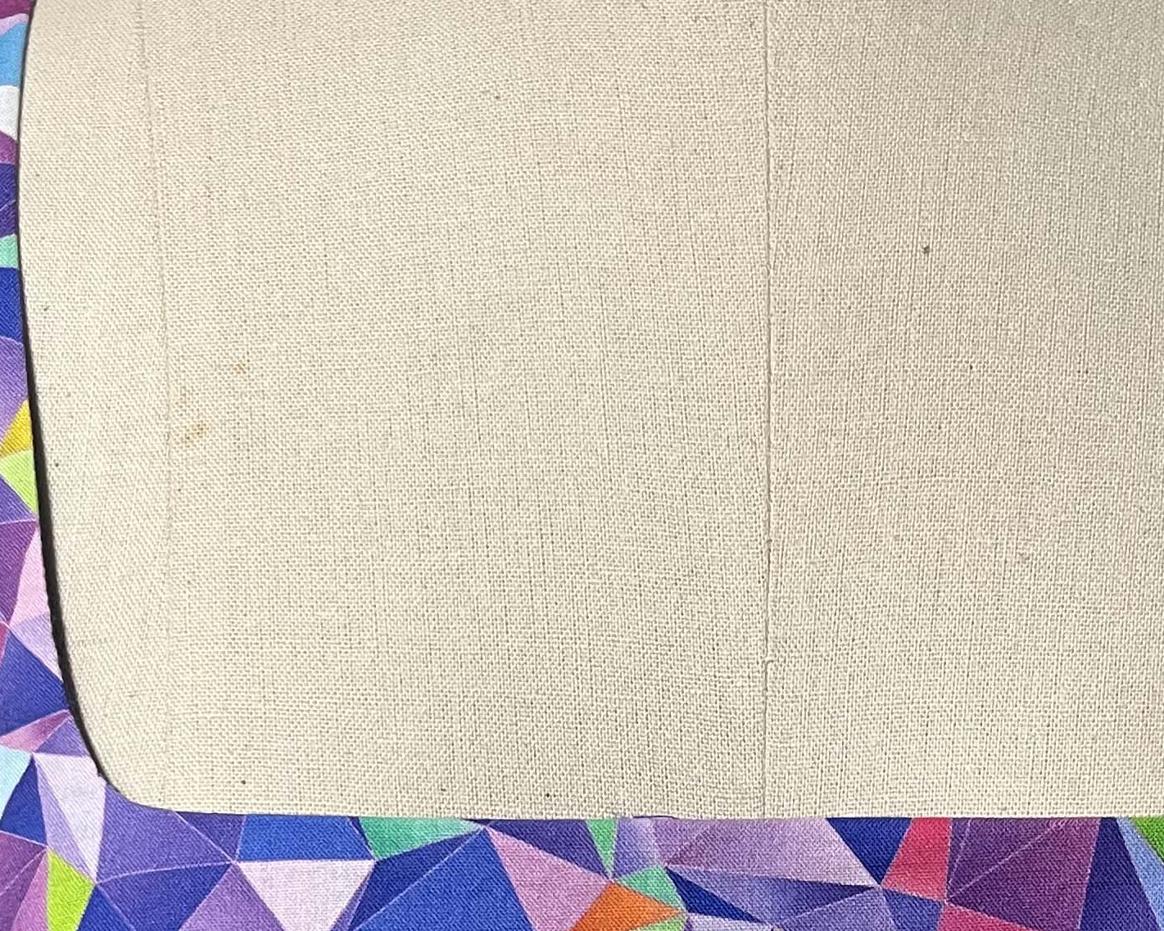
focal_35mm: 72
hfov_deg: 26.3
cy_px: 1128
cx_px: 736
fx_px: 2481
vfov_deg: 19.9
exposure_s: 1/60
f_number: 1.6
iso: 125
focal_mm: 5.1
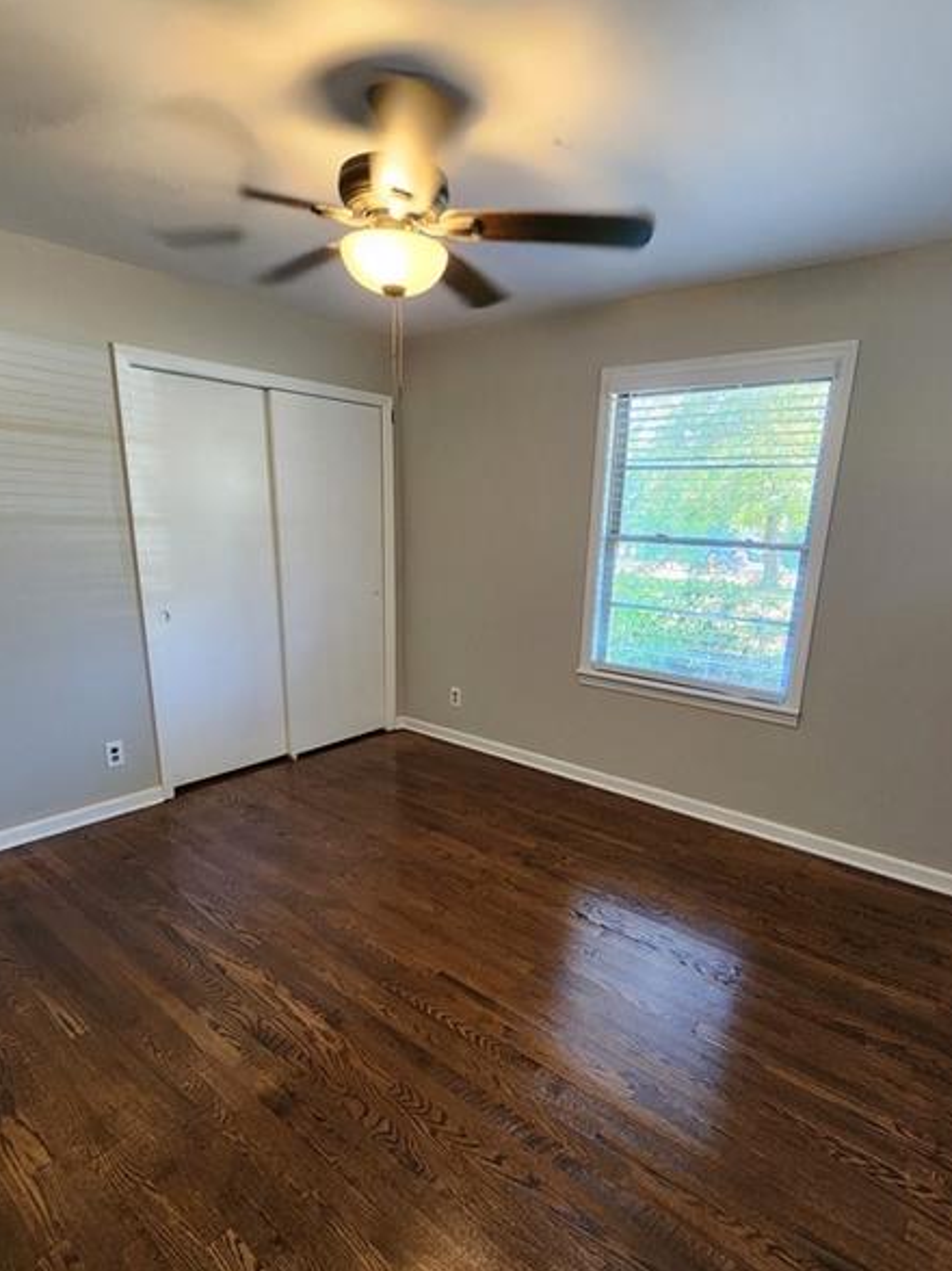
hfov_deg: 74.7
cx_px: 465
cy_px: 721
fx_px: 624
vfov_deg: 90.5
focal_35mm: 17
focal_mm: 2.2
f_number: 2.2
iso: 400
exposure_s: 1/60
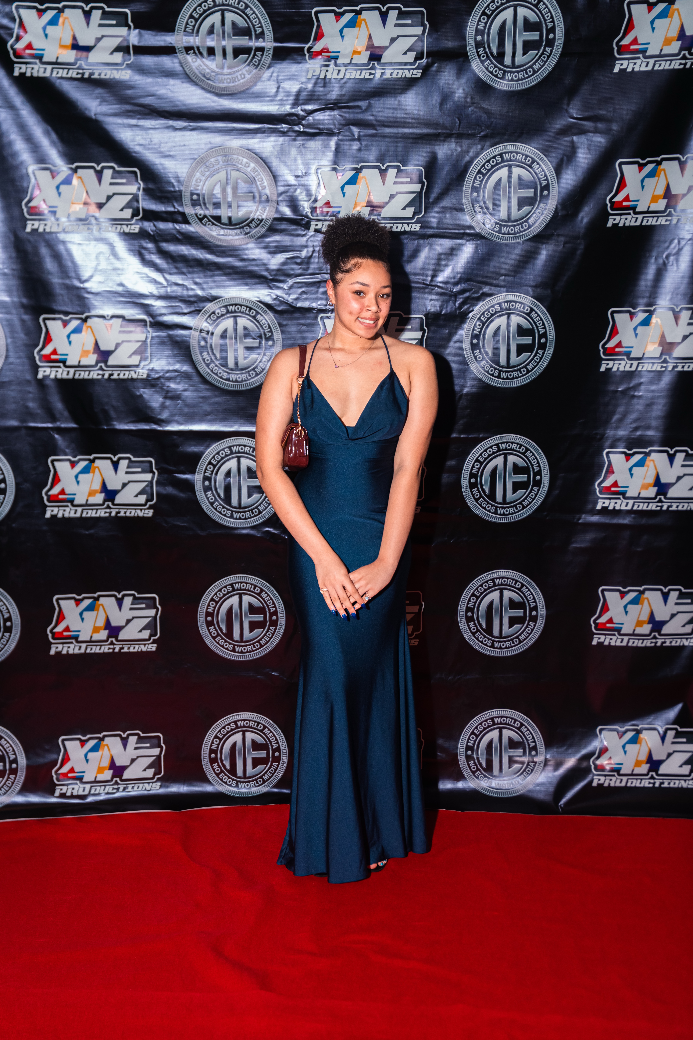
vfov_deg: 41.1
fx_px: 1386
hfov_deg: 28.1
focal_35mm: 48
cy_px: 520
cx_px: 346
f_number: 2.8
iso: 1250
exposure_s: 1/320
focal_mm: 48
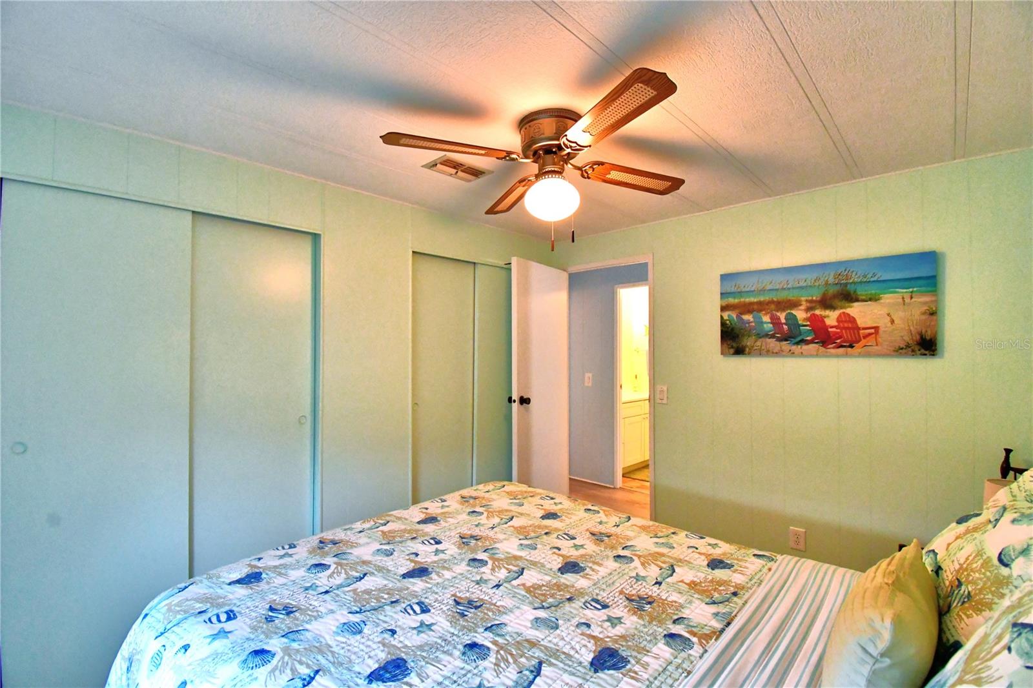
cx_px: 516
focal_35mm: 15
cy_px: 344
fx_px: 430
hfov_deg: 100.4
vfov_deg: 77.3
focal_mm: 10
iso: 3200
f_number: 8
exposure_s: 1/50
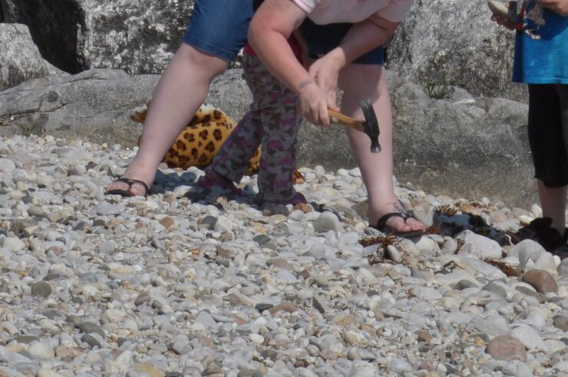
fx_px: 6542
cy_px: 97
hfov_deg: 5.0
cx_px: 448
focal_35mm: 415
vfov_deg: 3.3
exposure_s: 1/125
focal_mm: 80
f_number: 32
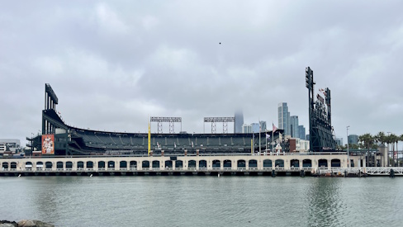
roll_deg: +0.3
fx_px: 310
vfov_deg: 39.8
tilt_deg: +2.9
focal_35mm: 29
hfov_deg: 66.0
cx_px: 200
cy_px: 150
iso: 50
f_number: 1.6
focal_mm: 5.1
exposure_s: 1/7353
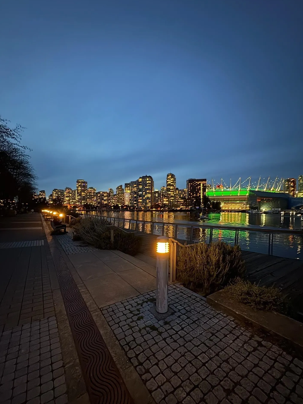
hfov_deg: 81.6
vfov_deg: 98.1
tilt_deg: -0.3
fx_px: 175
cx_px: 161
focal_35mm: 15
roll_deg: +0.4
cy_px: 214
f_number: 2.2
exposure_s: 1/12
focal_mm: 2.22
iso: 1000
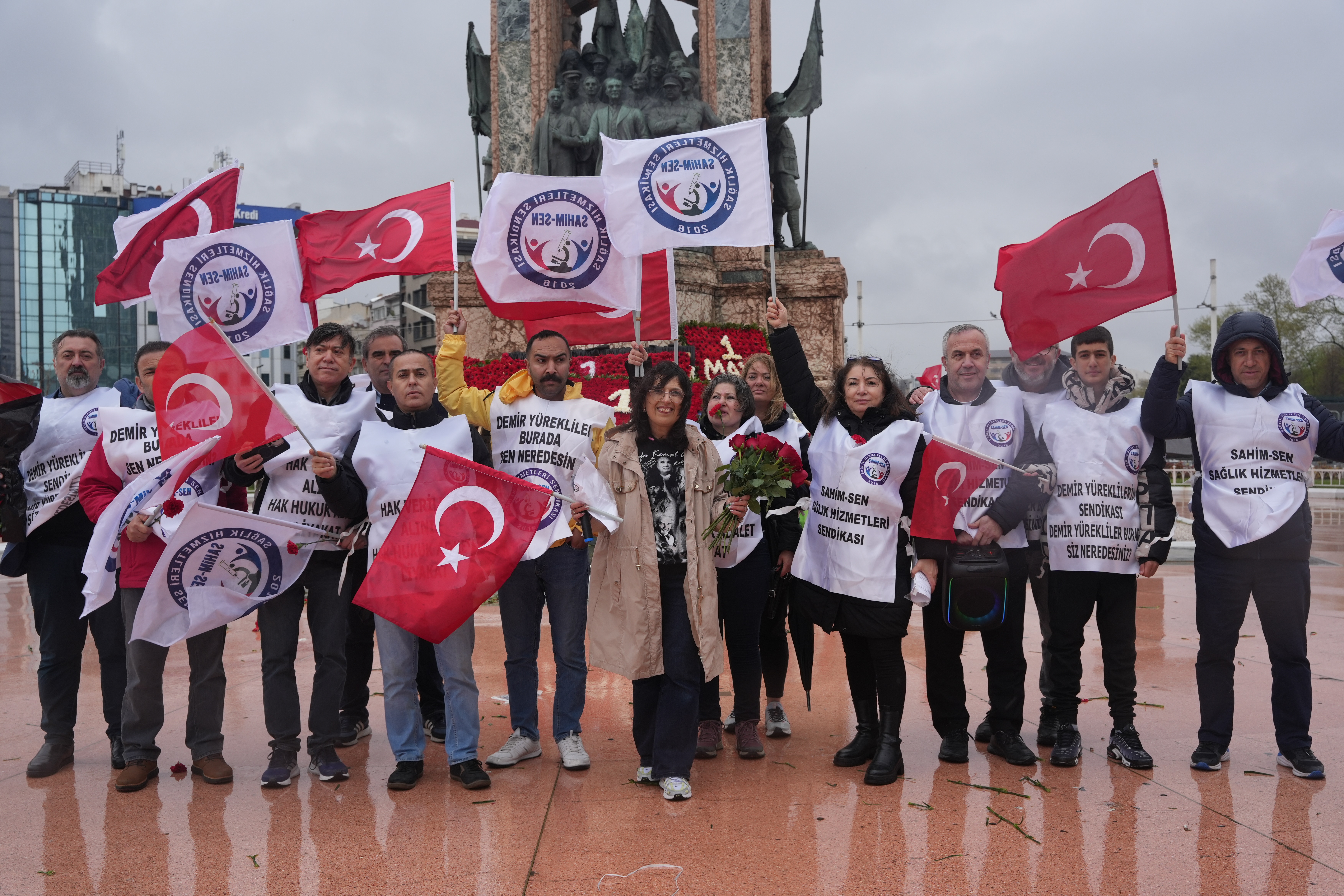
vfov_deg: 36.5
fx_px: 1359
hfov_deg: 52.6
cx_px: 672
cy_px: 448
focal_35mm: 36
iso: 320
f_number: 6.3
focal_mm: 36.4
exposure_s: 1/400
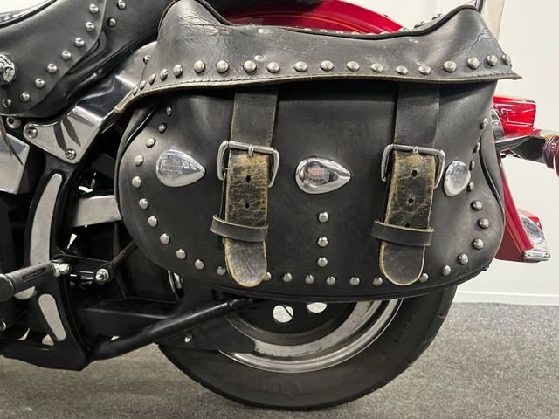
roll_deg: +0.0
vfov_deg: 53.1
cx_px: 280
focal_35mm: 26
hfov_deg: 67.3
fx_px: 420
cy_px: 210
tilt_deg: -0.8
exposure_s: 1/33
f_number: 1.6
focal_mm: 5.1
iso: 640
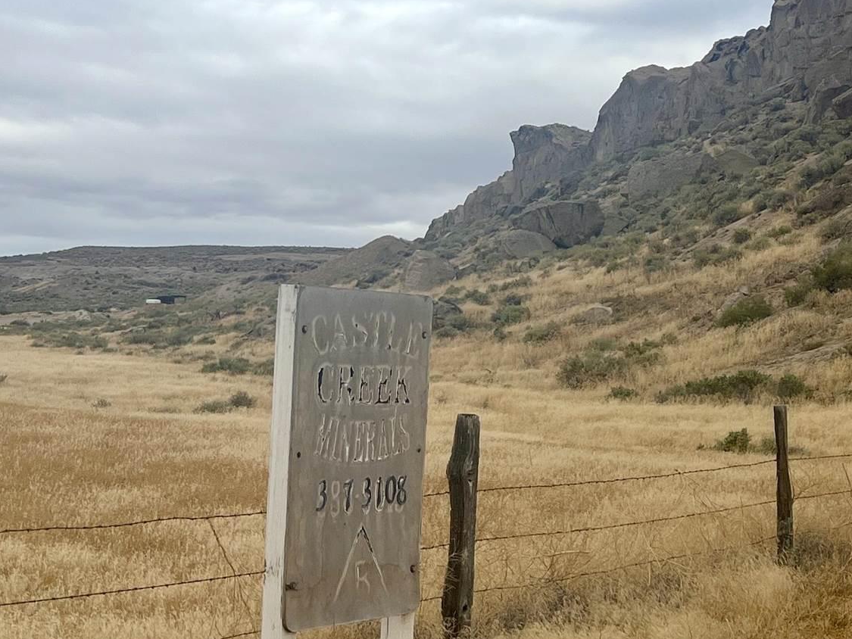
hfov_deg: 27.4
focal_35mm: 71
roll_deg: -0.8
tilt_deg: +10.6
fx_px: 1748
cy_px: 44
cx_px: 410
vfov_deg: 20.2
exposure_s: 1/3165
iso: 50
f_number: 1.5
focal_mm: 5.7
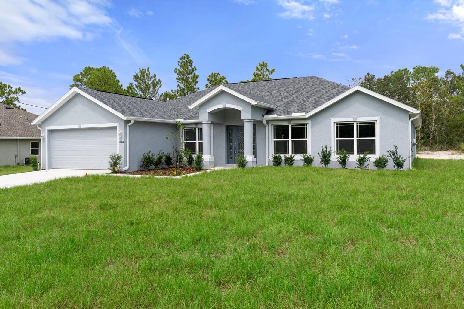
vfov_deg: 46.4
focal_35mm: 28
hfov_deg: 65.5
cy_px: 159
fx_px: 361
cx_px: 235
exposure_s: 1/640
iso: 640
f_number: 8
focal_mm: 18
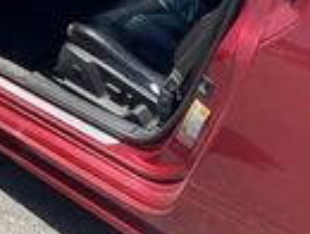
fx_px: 799
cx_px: -103
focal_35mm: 89
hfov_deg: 20.0
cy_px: 7
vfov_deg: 16.4
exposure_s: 1/962
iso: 25
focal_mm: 3
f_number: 1.8
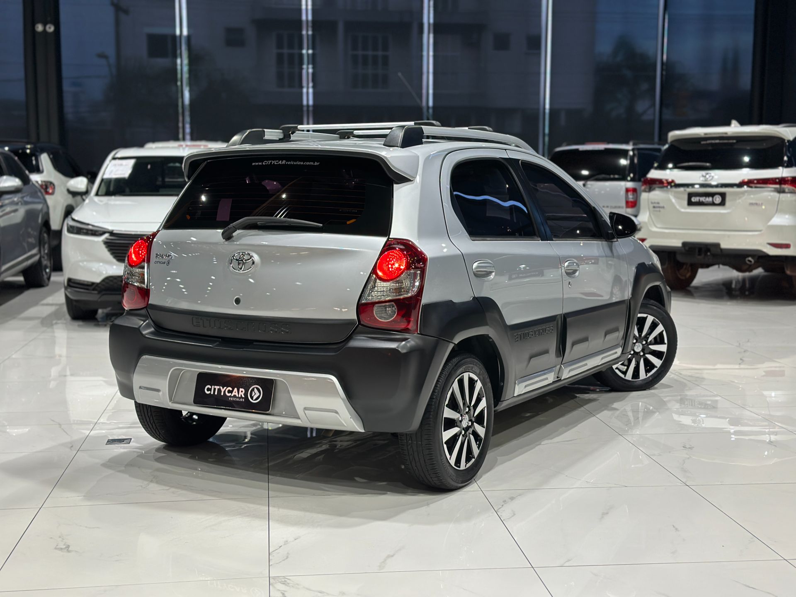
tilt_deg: -7.3
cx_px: 398
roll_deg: -0.1
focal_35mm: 48
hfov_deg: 39.7
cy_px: 298
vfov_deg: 30.3
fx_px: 1104
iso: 100
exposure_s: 1/60
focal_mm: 6.86
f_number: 1.78
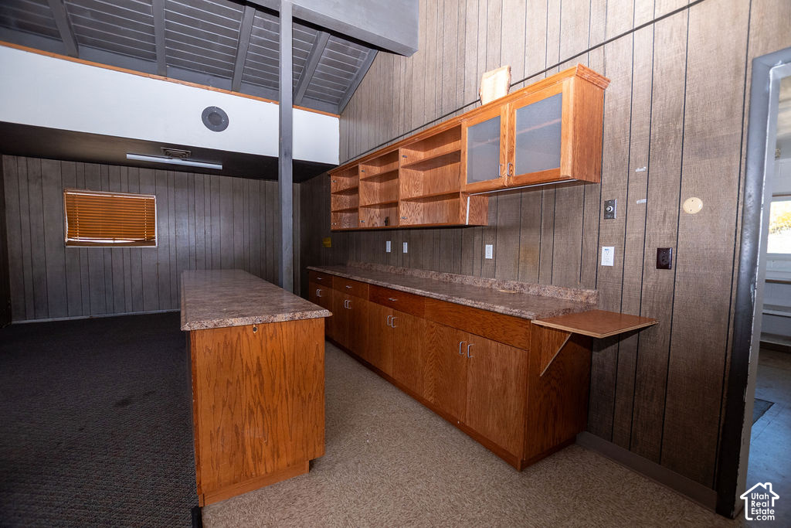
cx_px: 396
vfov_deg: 77.3
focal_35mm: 15
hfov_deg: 100.4
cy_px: 264
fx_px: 330
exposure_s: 1/200
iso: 100
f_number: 4
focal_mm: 10
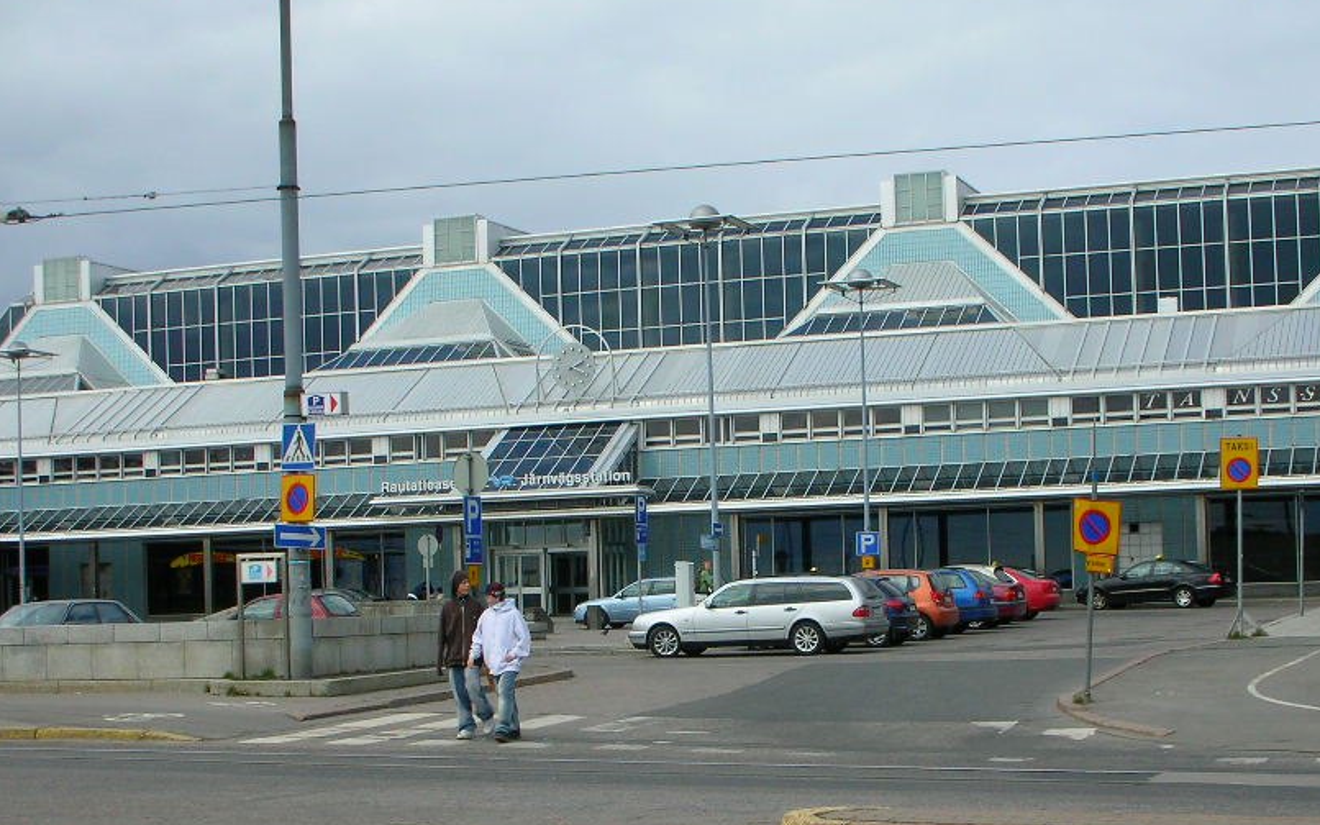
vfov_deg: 20.9
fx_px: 2230
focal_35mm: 62
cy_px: 528
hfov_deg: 33.0
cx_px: 653
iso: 50
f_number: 9.9
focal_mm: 7.7
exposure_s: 1/108
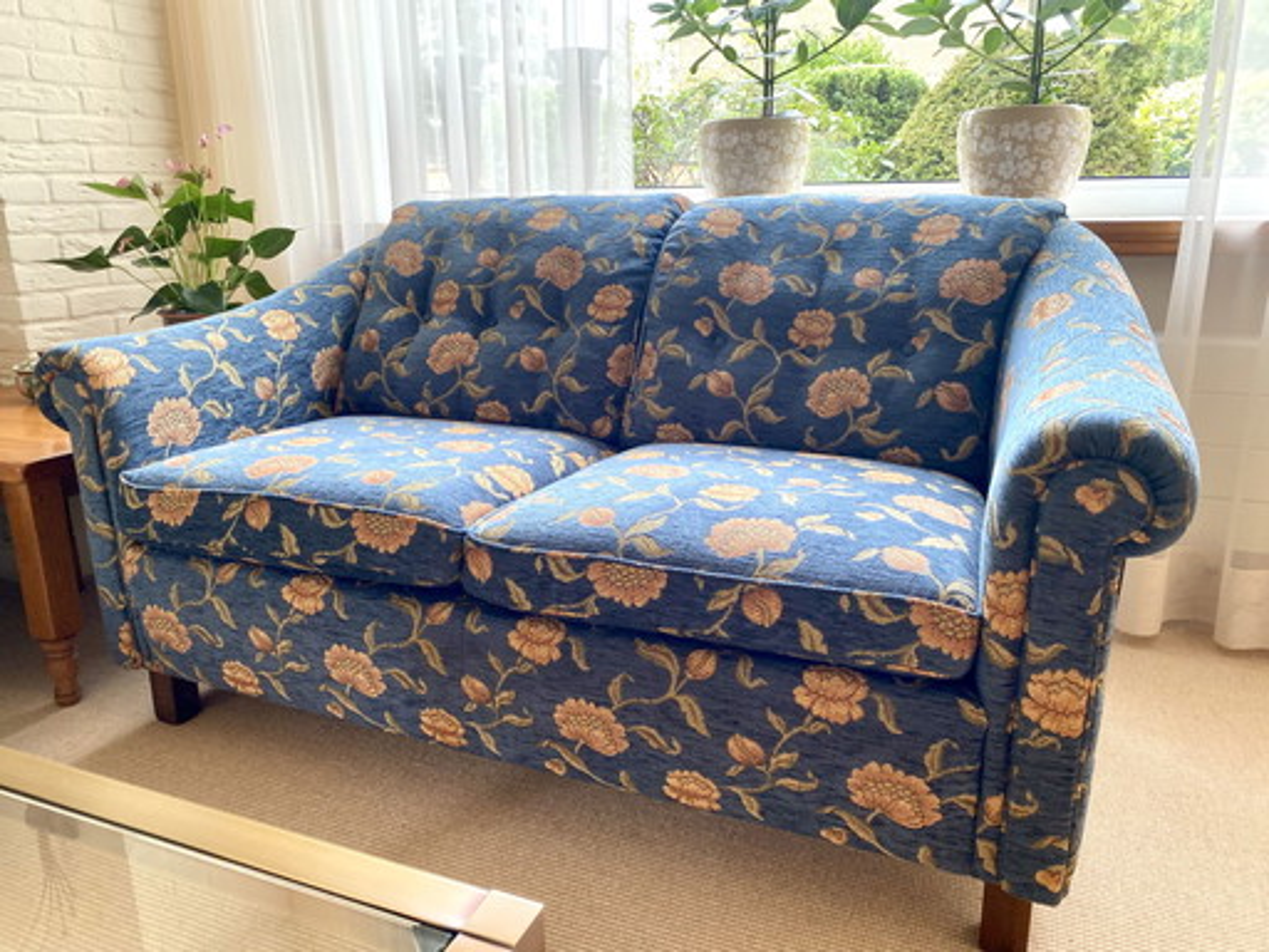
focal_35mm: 26
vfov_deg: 53.1
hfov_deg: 67.3
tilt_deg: -15.4
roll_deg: +1.0
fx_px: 953
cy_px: 476
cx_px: 634
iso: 125
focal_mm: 4.25
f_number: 1.8
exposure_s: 1/121
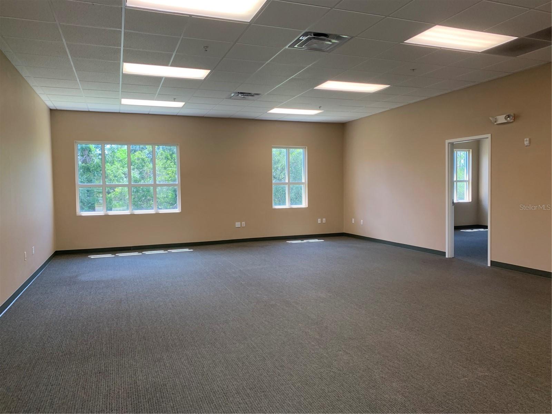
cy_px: 207
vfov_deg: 53.1
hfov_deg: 67.3
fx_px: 415
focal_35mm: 26
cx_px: 276
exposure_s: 1/120
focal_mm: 4.25
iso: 100
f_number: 1.8
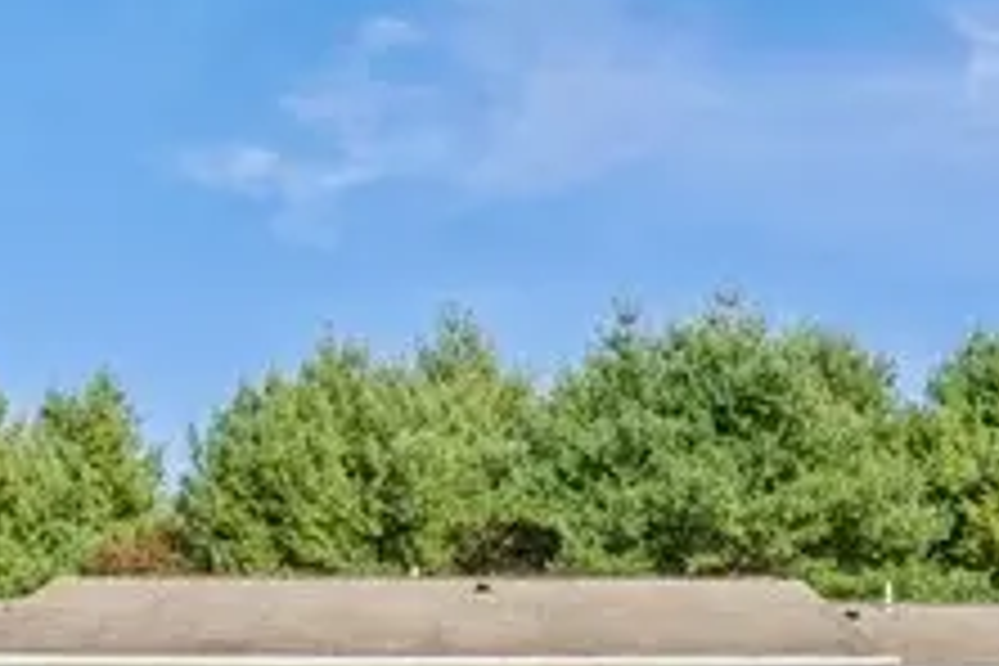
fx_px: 1915
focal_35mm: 69
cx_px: 484
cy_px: 801
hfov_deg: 29.2
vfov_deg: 18.7
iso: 100
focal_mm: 17
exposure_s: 1/250
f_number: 11
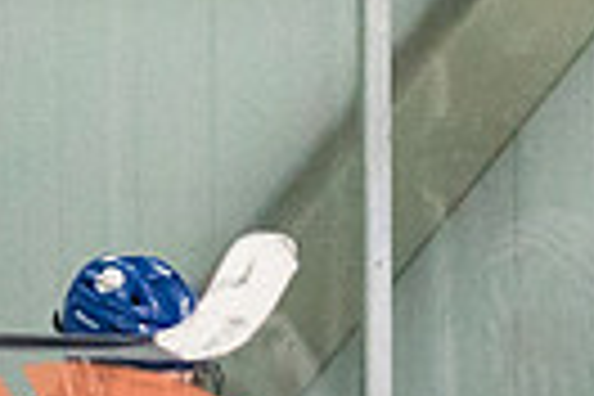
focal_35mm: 688
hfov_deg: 3.0
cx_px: 1360
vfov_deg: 2.0
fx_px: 11351
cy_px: 726
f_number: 2.8
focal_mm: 72
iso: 3200
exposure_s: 1/1250
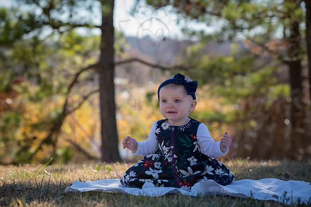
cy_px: 104
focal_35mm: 120
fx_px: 1037
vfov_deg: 11.4
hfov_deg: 17.1
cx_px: 156
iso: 400
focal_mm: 120
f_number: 5.6
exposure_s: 1/640
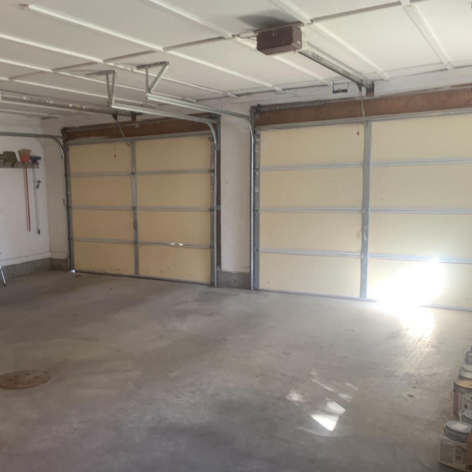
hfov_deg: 47.3
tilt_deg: -8.8
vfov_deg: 48.4
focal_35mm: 34
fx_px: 525
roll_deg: +1.1
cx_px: 143
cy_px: 246
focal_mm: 4.25
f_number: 1.8
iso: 160
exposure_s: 1/60
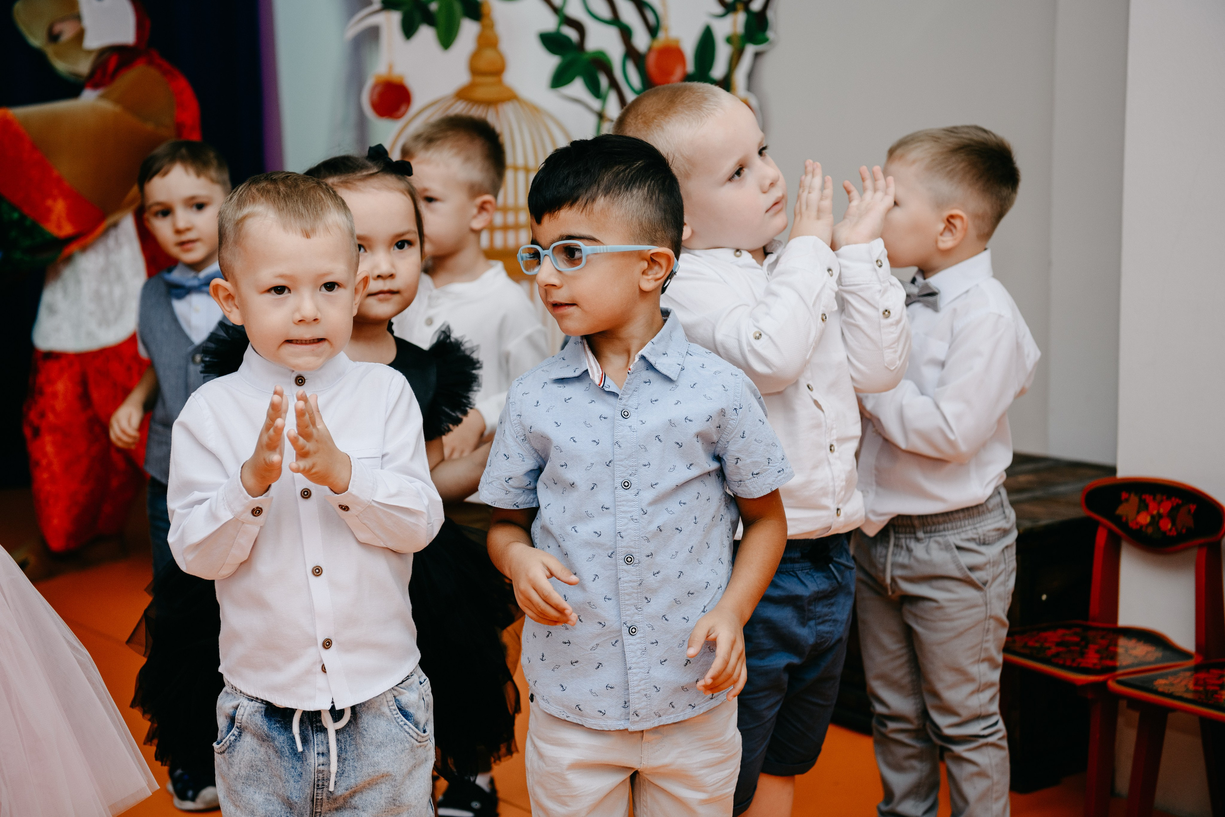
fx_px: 2110
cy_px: 408
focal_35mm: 62
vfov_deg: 21.9
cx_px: 612
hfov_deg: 32.4
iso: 250
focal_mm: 62
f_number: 4
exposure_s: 1/160
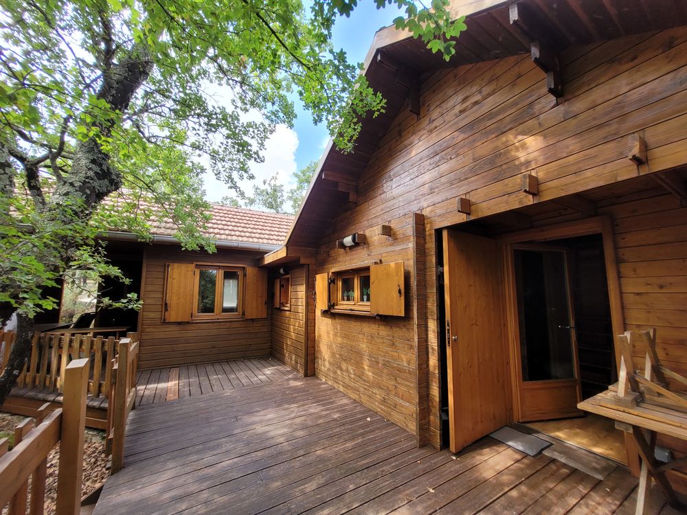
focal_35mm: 13
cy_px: 258
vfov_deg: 89.9
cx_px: 344
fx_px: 258
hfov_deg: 106.2
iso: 40
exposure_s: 1/141
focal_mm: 1.74
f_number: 2.2
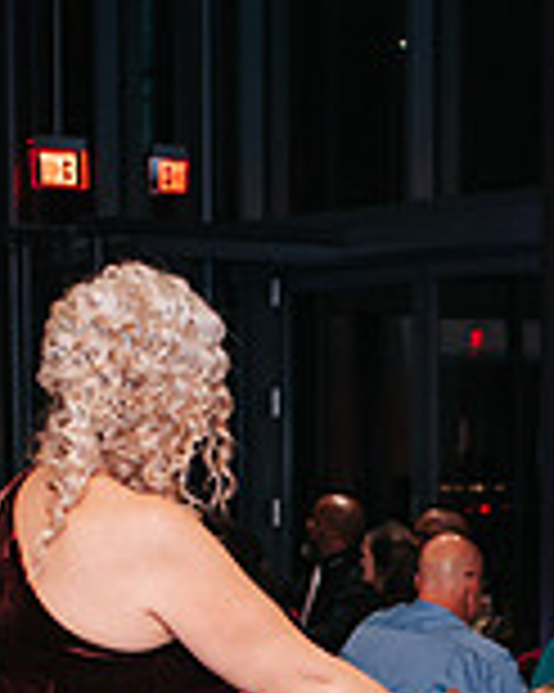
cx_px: 512
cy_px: 998
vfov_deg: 12.1
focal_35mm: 153
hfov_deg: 10.0
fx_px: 3139
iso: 1000
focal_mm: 35
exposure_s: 1/200
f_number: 2.8
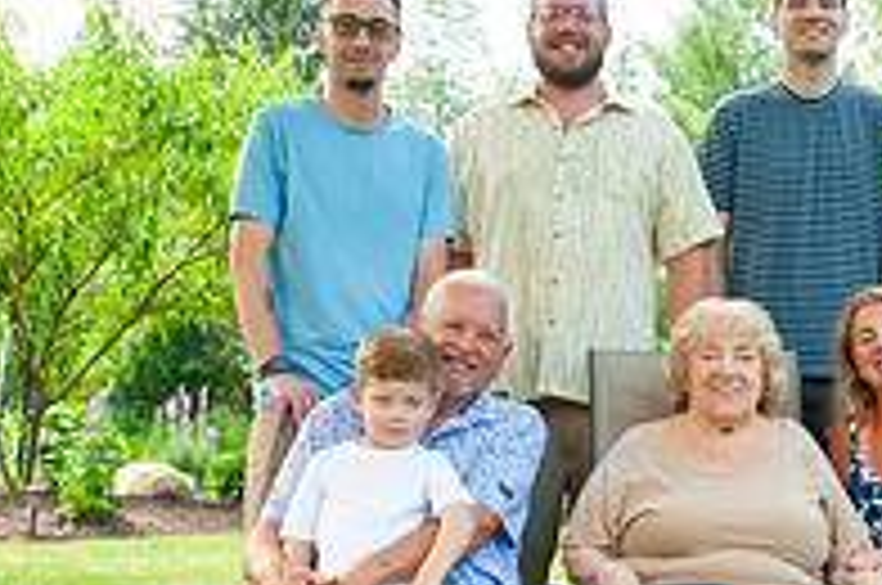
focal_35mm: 71
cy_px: 432
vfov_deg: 19.0
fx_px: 1737
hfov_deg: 28.1
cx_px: 670
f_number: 16
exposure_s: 1/160
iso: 800
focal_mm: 24
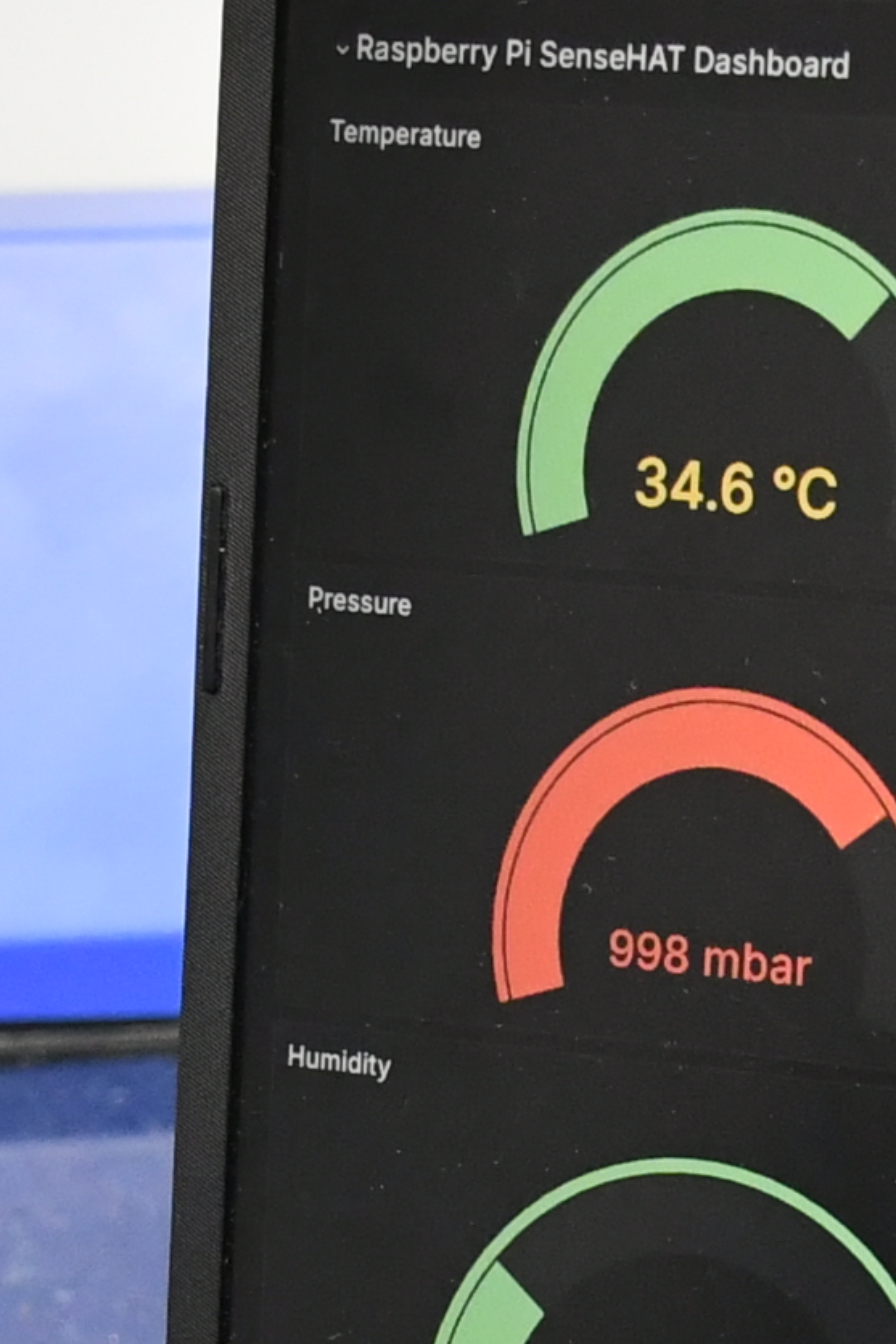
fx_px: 6717
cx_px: 1227
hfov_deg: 7.5
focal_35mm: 180
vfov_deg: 11.3
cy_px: 1442
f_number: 5
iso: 2000
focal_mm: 24
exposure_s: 1/100
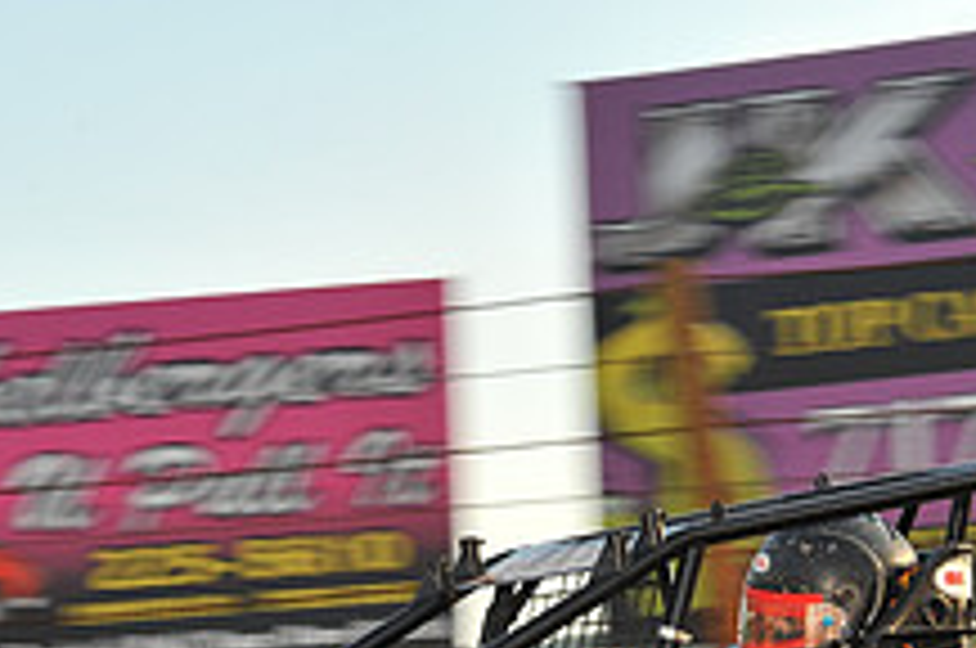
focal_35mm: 187
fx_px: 5062
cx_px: 432
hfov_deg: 11.0
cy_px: 864
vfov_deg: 7.2
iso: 500
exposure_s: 1/320
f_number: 10
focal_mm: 70
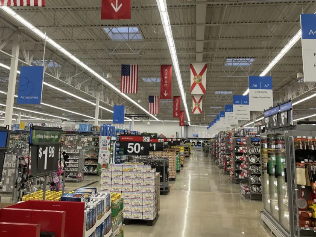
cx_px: 159
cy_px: 74
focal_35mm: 36
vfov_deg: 39.1
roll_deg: -2.0
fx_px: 329
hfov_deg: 51.4
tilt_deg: +10.4
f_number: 1.6
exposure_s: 1/116
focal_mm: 4.2
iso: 80
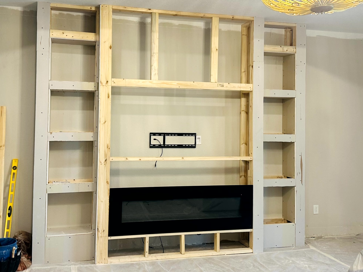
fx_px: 378
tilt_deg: +0.8
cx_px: 158
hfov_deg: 51.2
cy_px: 111
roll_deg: -0.6
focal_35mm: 36
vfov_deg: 39.5
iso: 125
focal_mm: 6.86
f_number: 1.78
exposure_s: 1/60
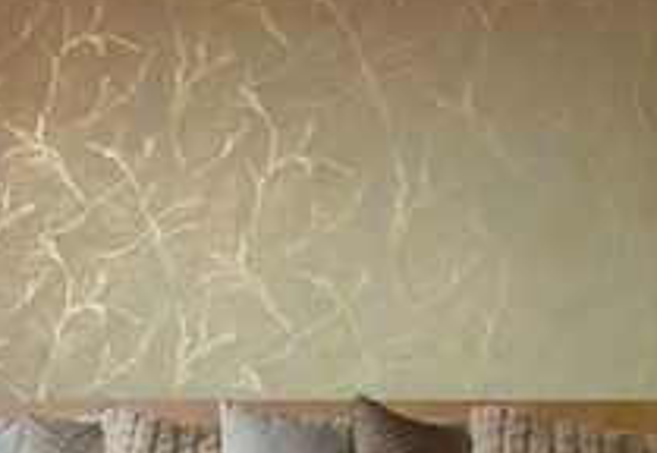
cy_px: 466
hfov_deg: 20.5
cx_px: 25
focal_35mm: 96
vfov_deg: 14.3
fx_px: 1770
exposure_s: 1/25
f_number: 5
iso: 100
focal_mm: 18
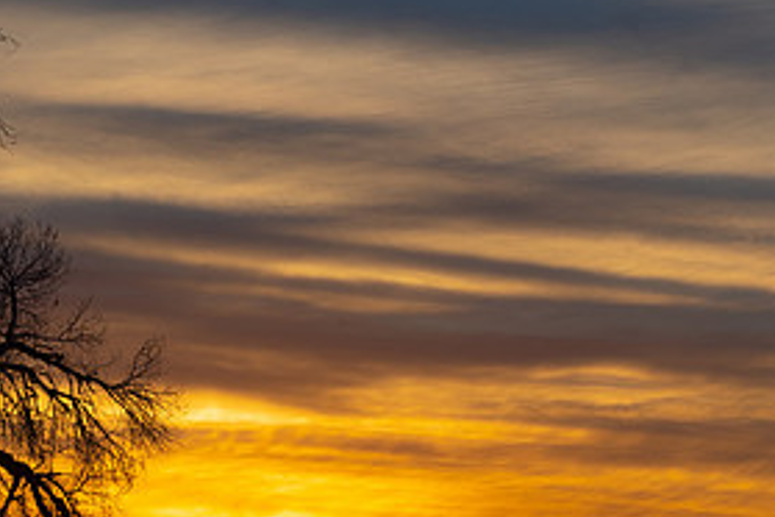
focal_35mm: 233
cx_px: 111
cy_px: 432
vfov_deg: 5.9
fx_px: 5016
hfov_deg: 8.8
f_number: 16
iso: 200
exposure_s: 1/160
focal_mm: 112
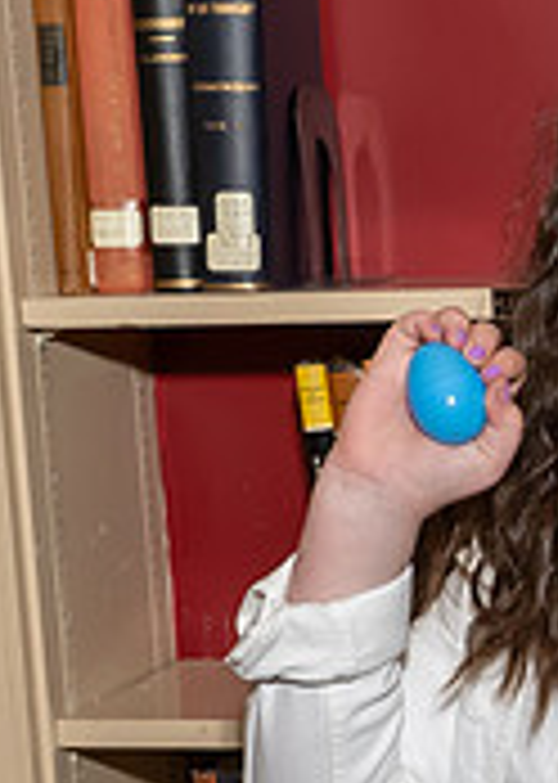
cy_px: 696
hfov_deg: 10.9
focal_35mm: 126
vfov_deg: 15.7
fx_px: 2800
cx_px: 844
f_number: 7.1
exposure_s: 1/250
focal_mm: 19
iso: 640
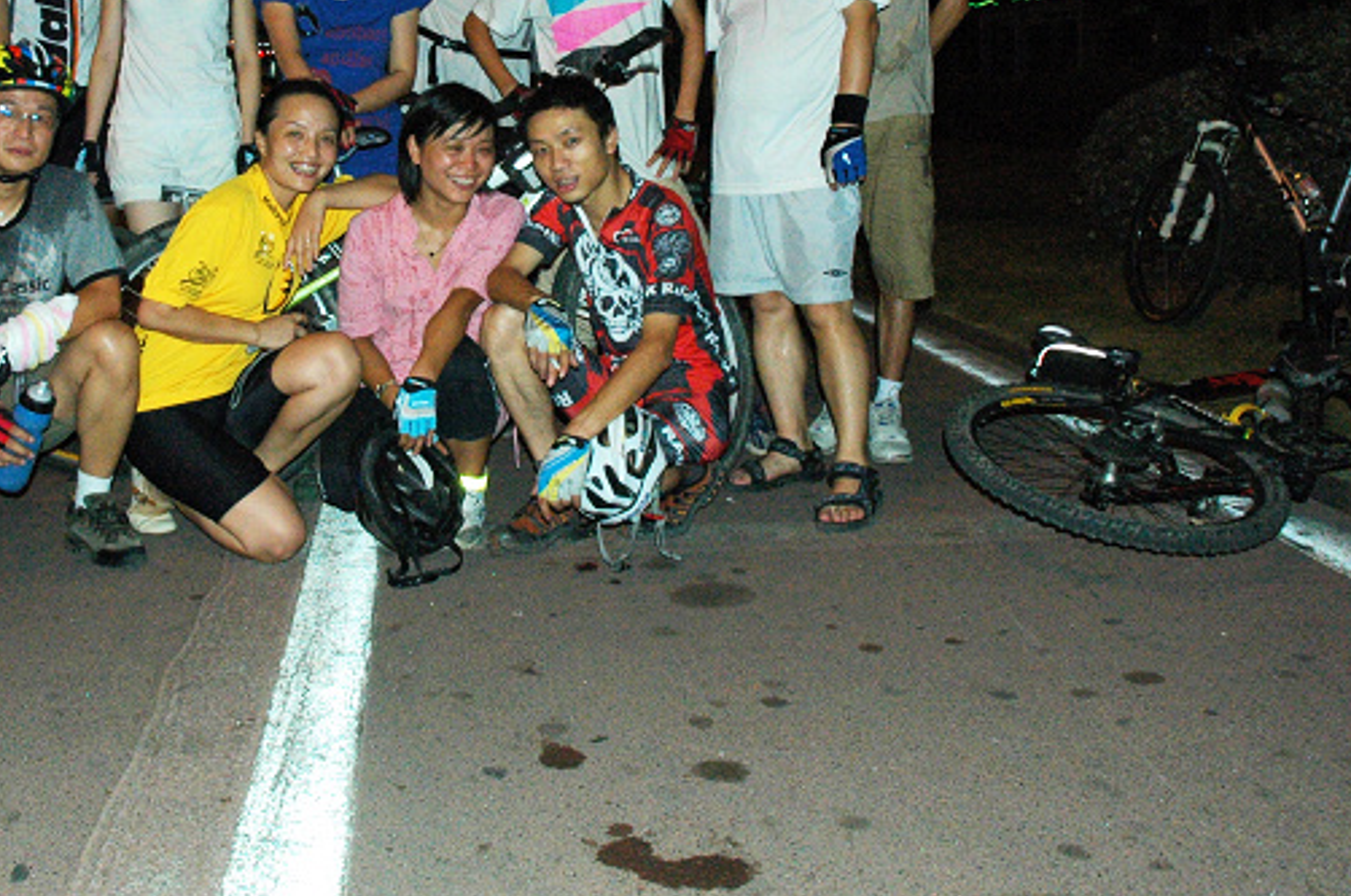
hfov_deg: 44.6
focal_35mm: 43
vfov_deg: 30.6
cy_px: 222
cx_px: 420
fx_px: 1611
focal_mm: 18
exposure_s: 1/60
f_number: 7.1
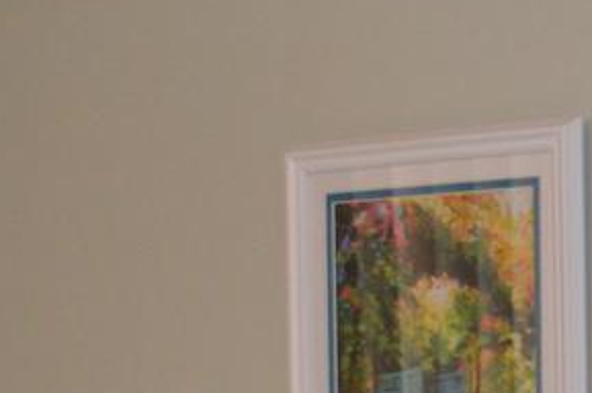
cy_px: 1076
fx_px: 4533
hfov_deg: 7.5
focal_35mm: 276
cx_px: 383
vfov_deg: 4.8
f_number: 4.2
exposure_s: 1/60
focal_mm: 26
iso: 640
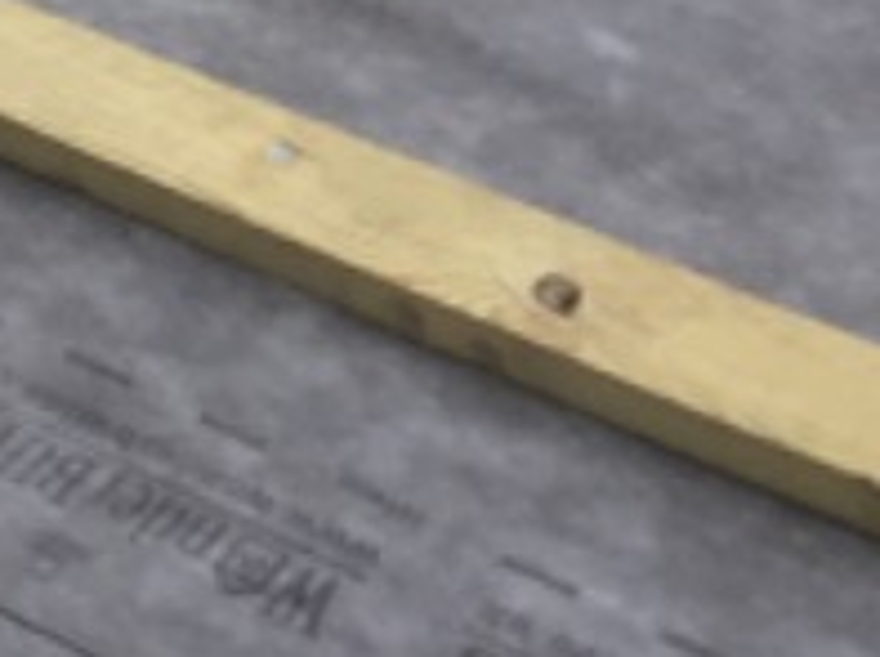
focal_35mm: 177
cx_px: -1014
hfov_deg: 10.1
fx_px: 4491
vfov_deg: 7.8
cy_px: -831
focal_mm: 4.15
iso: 32
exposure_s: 1/321
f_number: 2.2
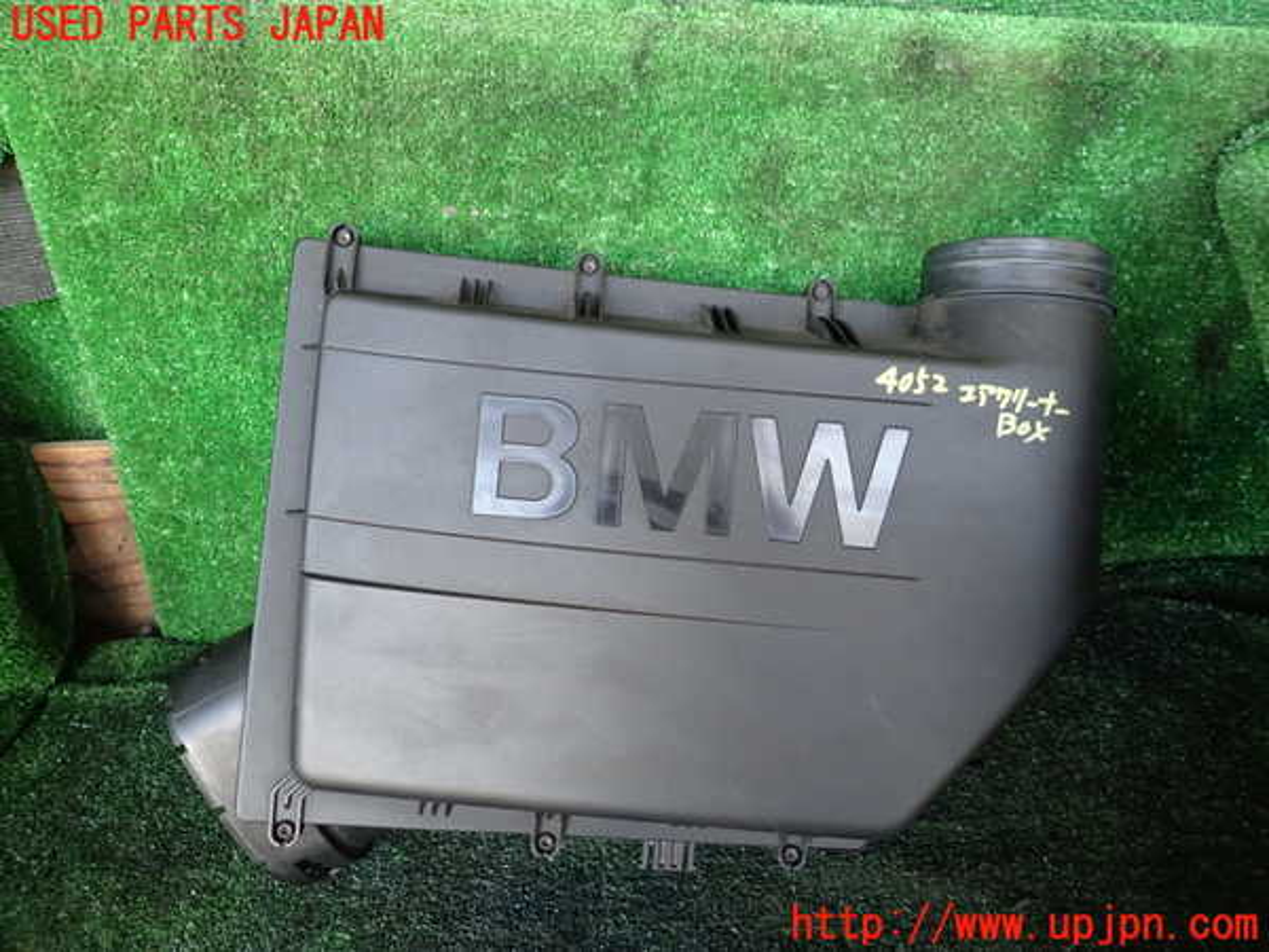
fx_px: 916
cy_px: 476
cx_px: 634
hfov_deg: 69.4
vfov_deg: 54.9
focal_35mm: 25
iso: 200
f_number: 2
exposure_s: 1/50
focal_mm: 4.5
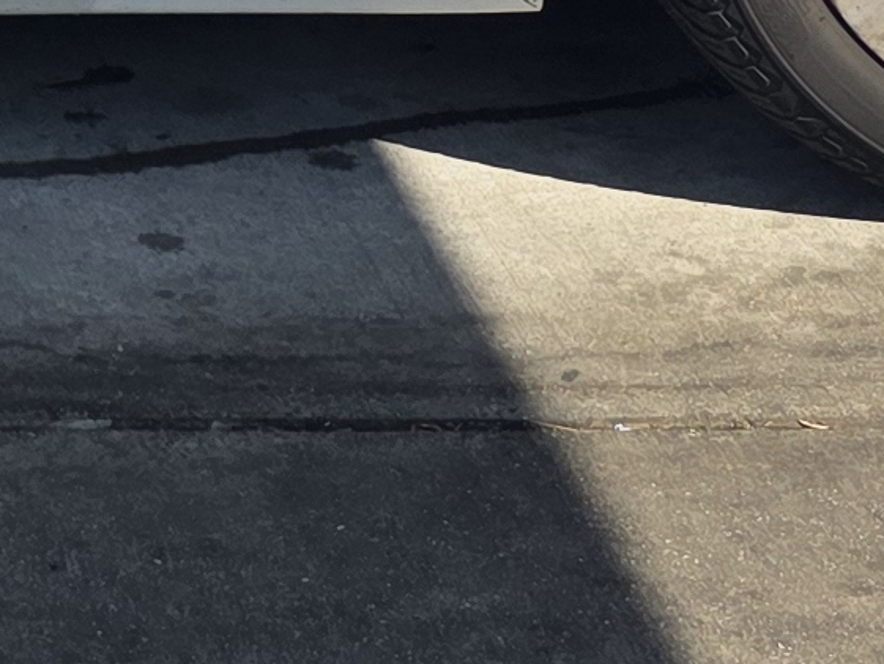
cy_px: -1047
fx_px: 4189
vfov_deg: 8.2
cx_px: -1053
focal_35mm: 164
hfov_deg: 10.7
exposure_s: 1/3697
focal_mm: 6.3
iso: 80
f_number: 1.7
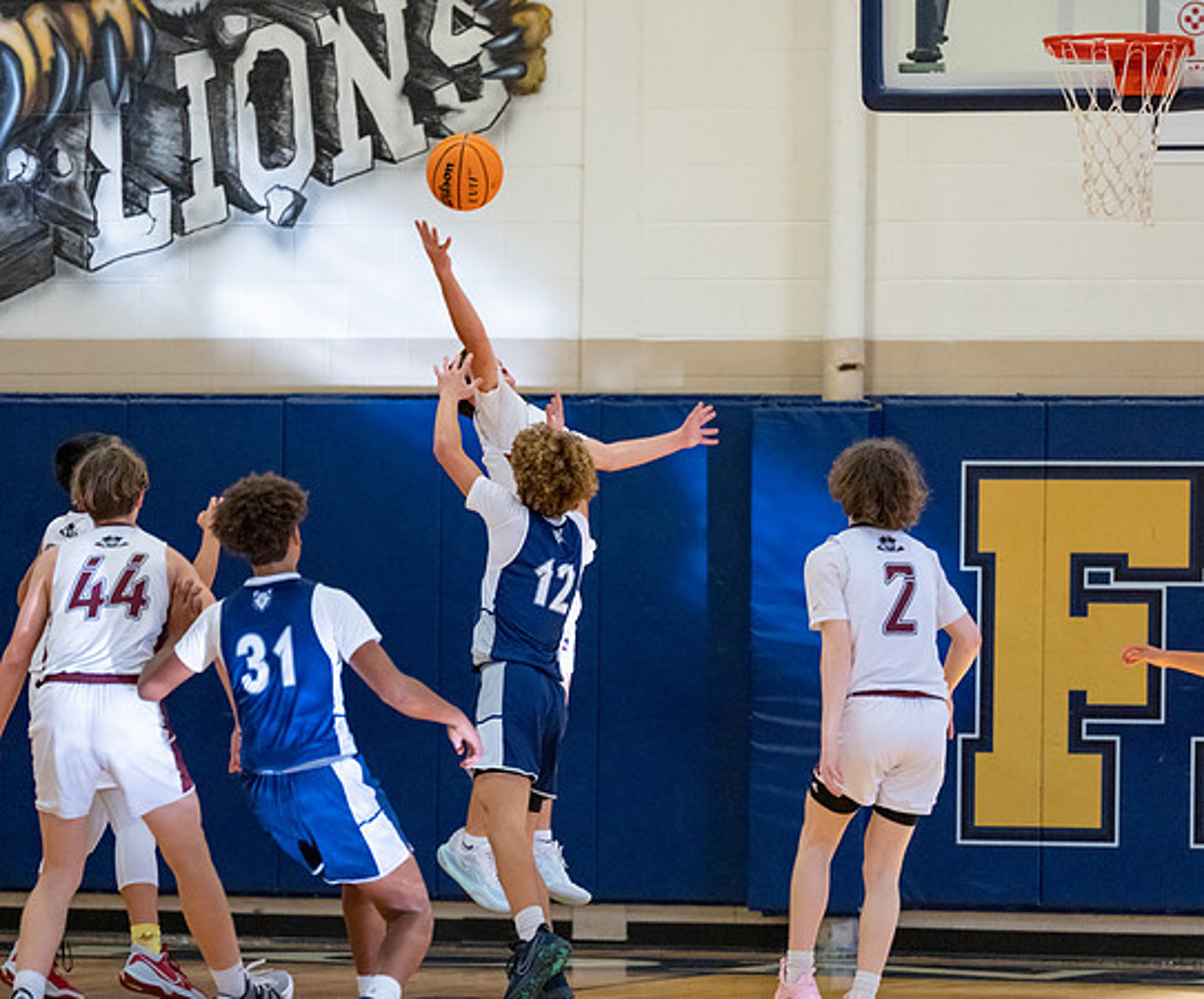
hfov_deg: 7.4
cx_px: 544
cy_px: 509
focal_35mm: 256
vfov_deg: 6.2
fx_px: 9266
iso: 4000
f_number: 2.8
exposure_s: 1/1000
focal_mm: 200
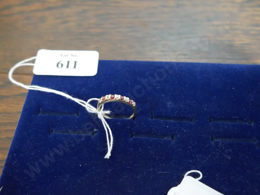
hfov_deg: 44.8
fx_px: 316
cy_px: 98
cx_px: 130
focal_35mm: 42
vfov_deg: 34.4
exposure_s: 1/60
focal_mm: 21
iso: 2500
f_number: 4.6
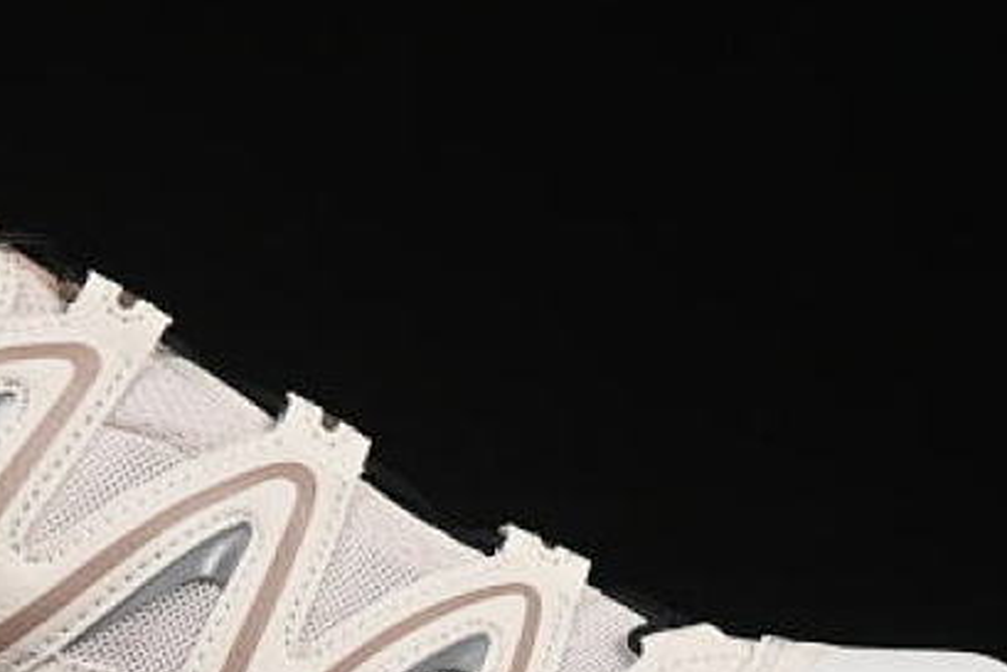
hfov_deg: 10.3
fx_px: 5540
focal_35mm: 198
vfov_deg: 6.9
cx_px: 96
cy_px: 468
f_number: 8
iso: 160
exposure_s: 1/80
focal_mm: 50
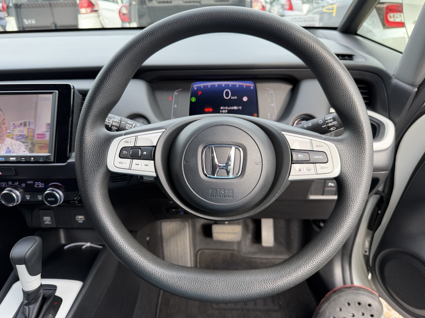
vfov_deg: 56.8
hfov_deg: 71.6
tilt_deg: -24.1
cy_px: 159
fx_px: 295
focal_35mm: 24
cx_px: 212
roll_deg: +1.8
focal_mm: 6.76
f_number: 1.78
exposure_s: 1/178
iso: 64
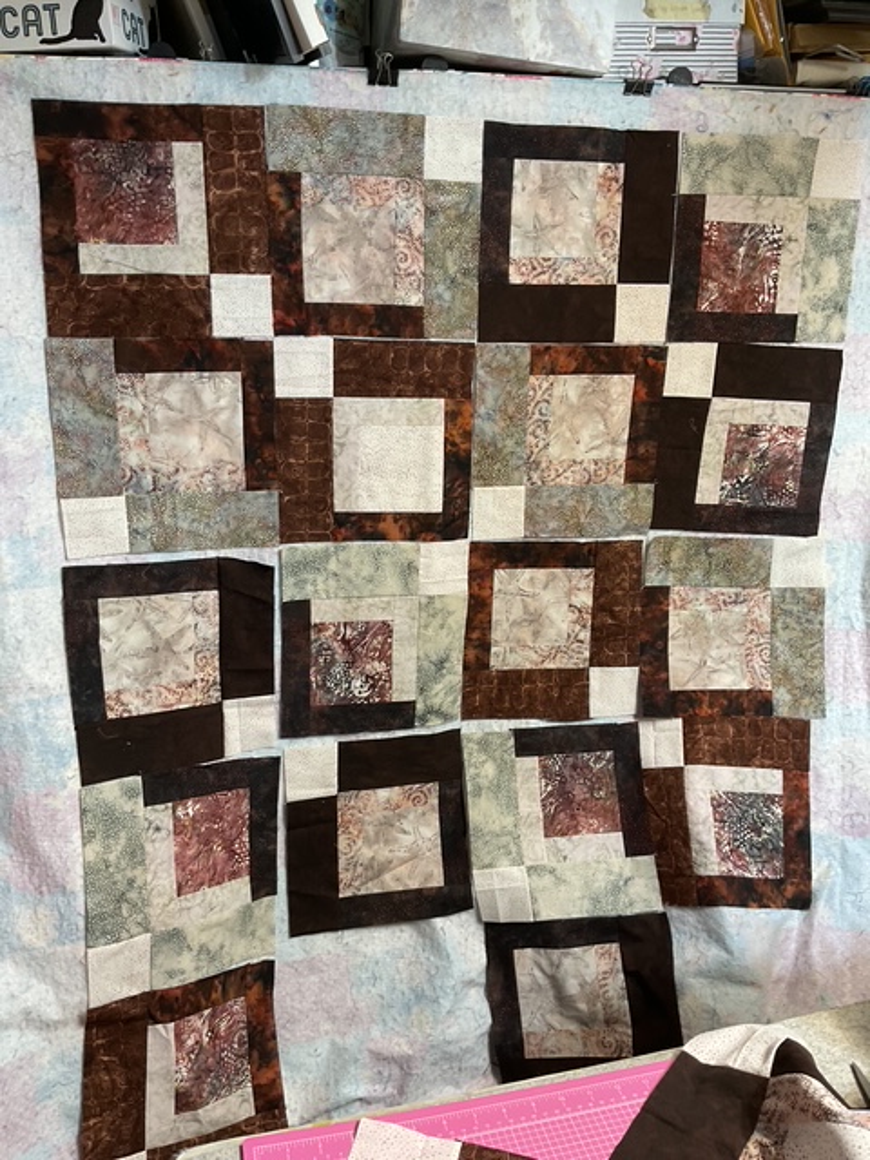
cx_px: 435
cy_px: 580
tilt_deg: -19.3
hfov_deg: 48.2
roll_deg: +0.6
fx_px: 972
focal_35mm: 29
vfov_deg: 61.7
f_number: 1.8
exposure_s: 1/60
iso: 64
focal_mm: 3
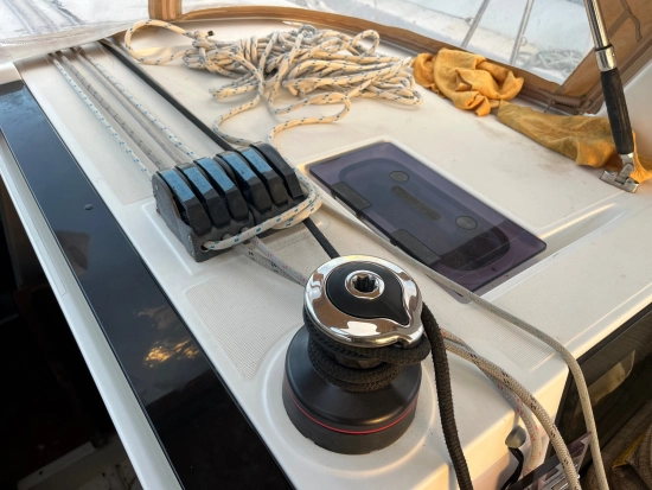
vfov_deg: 53.1
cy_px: 245
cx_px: 326
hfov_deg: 67.3
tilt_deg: -41.7
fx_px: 490
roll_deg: -2.1
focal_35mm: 26
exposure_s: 1/121
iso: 100
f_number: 1.6
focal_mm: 5.1
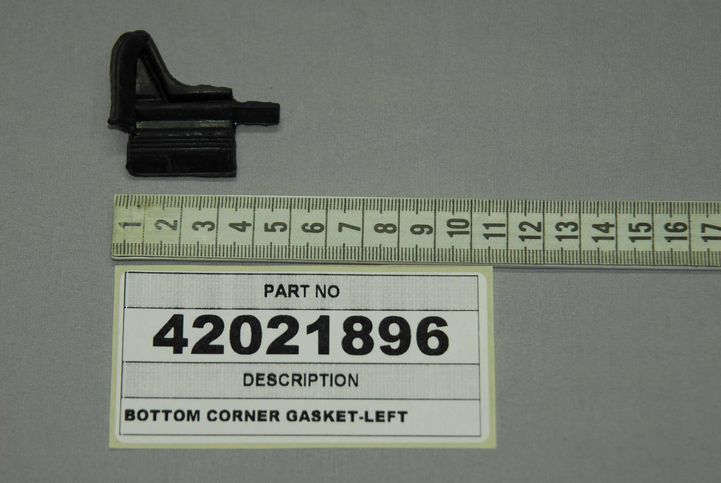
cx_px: 360
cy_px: 242
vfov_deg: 10.8
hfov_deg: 16.1
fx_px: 2557
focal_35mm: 128
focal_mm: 85
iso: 250
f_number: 4
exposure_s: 1/80
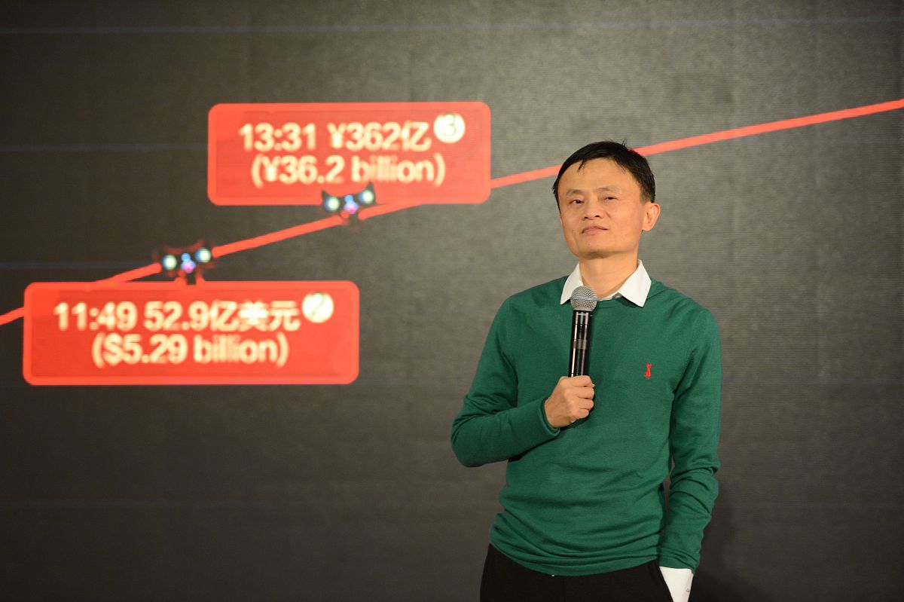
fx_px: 2560
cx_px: 452
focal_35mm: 102
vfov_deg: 13.4
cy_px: 301
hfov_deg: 20.0
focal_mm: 102
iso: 2000
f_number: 2.8
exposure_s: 1/160
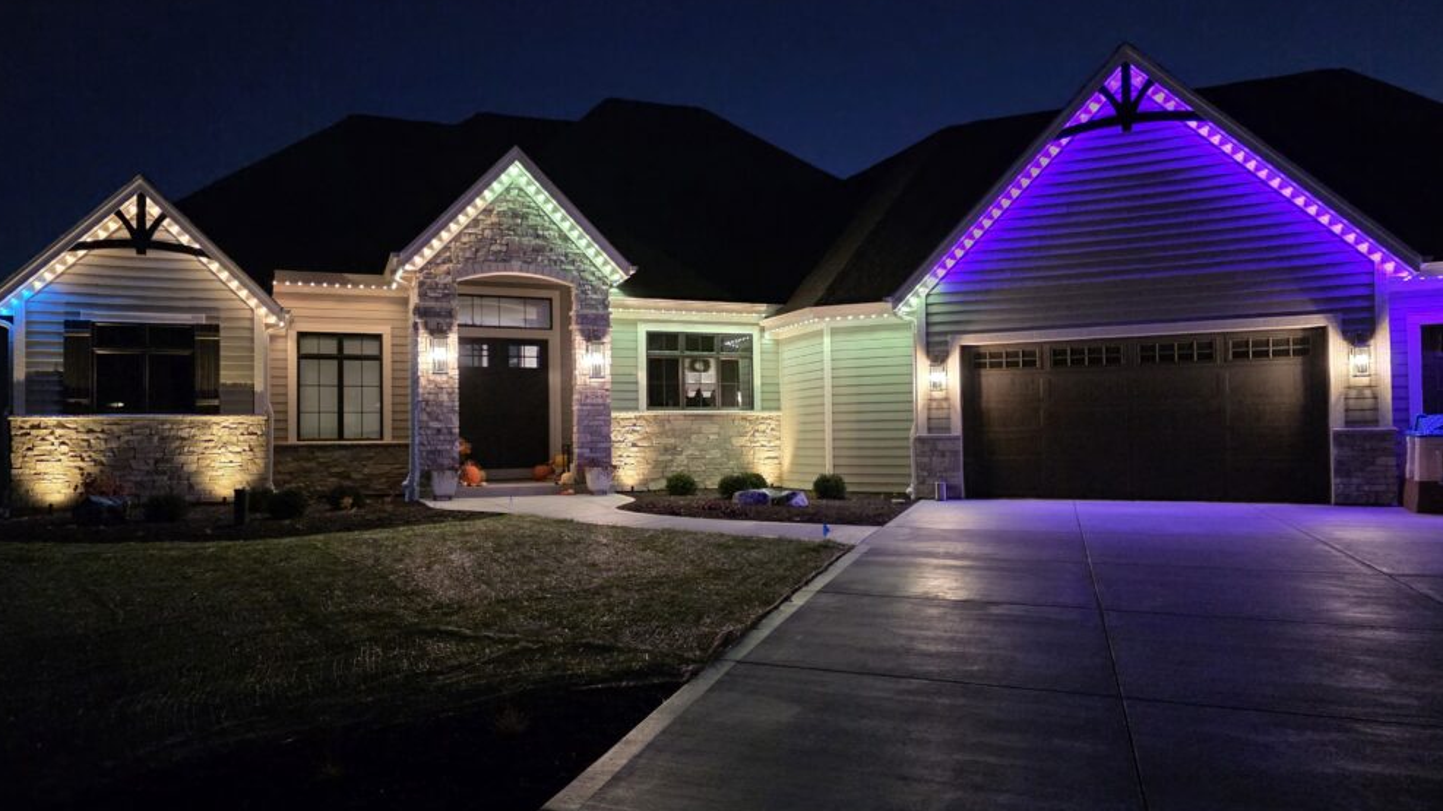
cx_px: 706
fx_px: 995
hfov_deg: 71.9
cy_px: 402
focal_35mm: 26
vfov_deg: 44.4
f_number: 1.7
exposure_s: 1/120
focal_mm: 6.3
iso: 2500
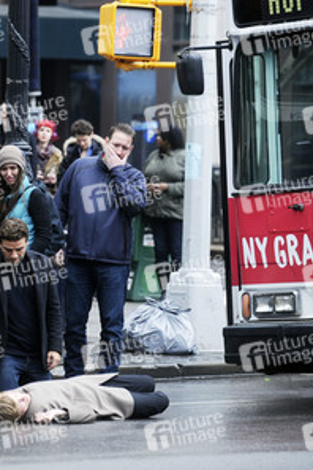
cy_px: 234
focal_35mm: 265
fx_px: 3456
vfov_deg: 7.8
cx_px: -16
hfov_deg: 5.2
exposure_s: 1/1250
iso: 640
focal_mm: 175
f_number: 5
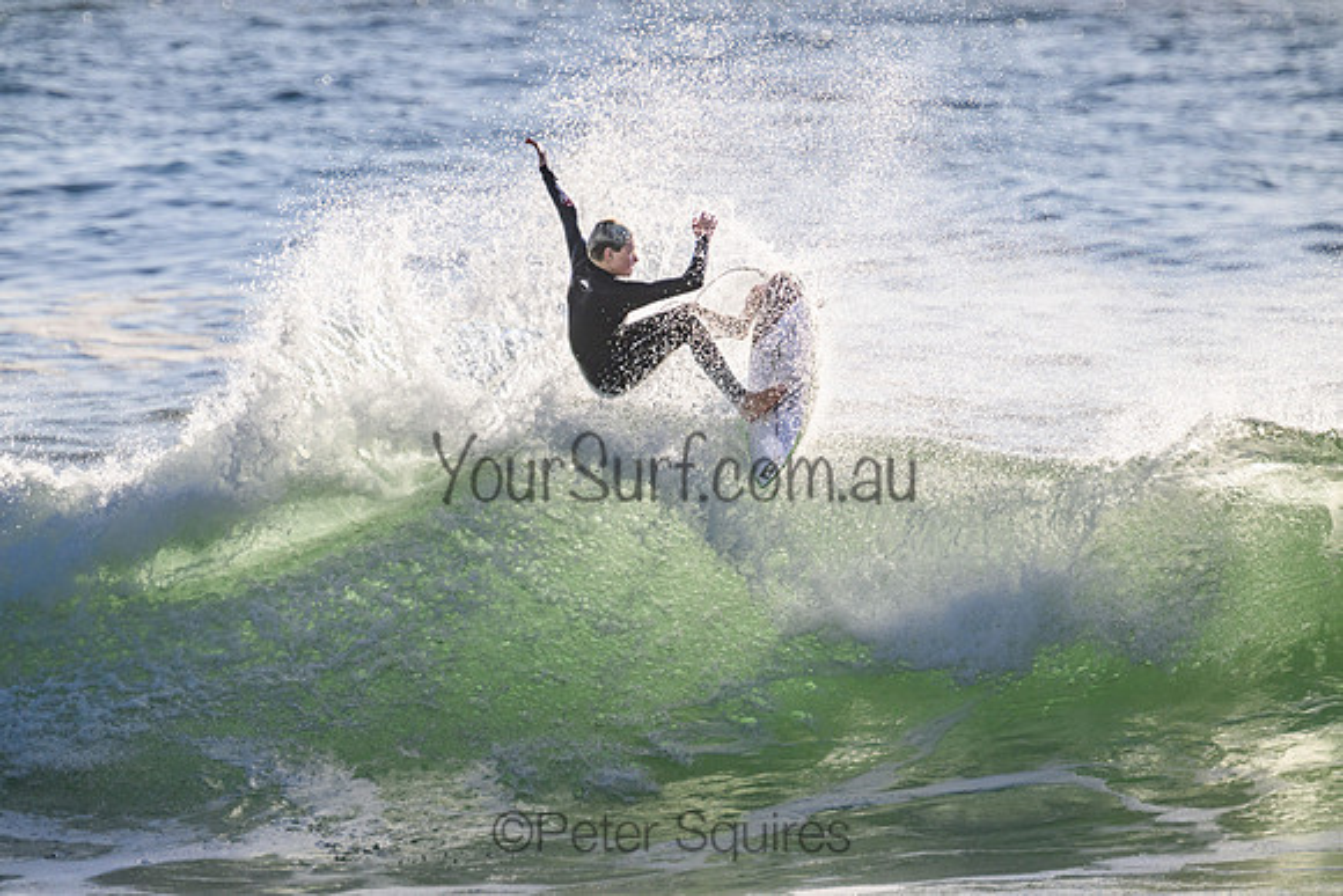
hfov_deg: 2.9
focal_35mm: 720
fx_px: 26865
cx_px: 672
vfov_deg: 1.9
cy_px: 448
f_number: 11
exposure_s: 1/2000
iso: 800
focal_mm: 720
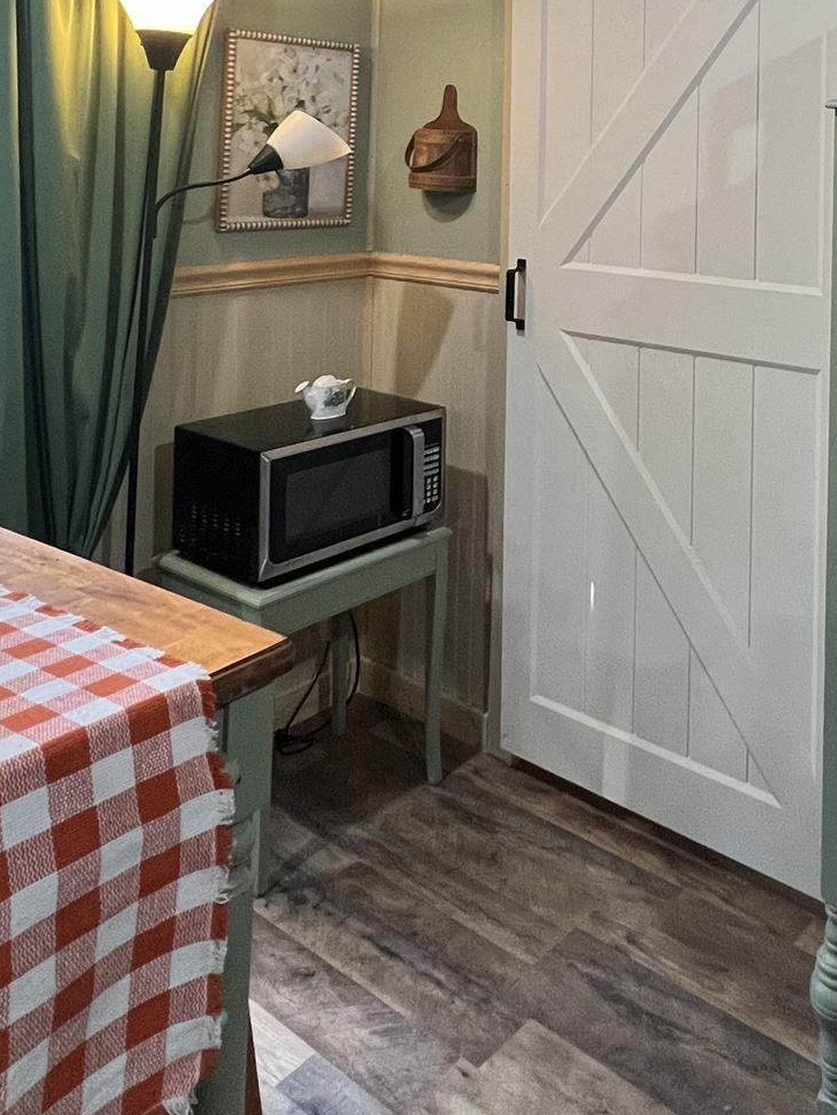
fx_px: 999
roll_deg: -1.3
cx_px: 681
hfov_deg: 43.2
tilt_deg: +0.8
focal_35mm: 31
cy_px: 141
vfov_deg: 52.3
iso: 320
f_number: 1.8
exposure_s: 1/60
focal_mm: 1.57
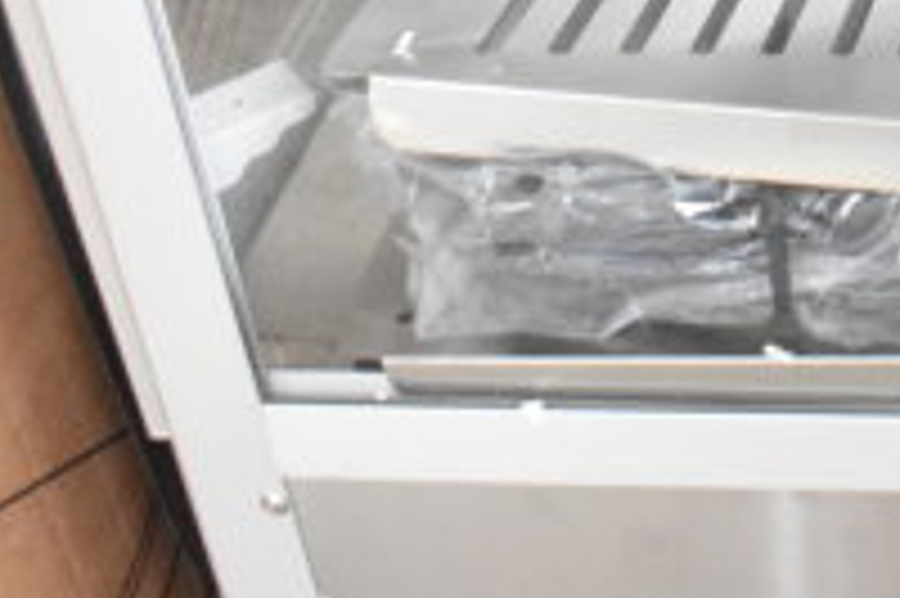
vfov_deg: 12.0
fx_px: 2748
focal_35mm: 110
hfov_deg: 17.1
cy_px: -214
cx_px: 1292
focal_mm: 24
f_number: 5.6
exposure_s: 1/125
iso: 6400
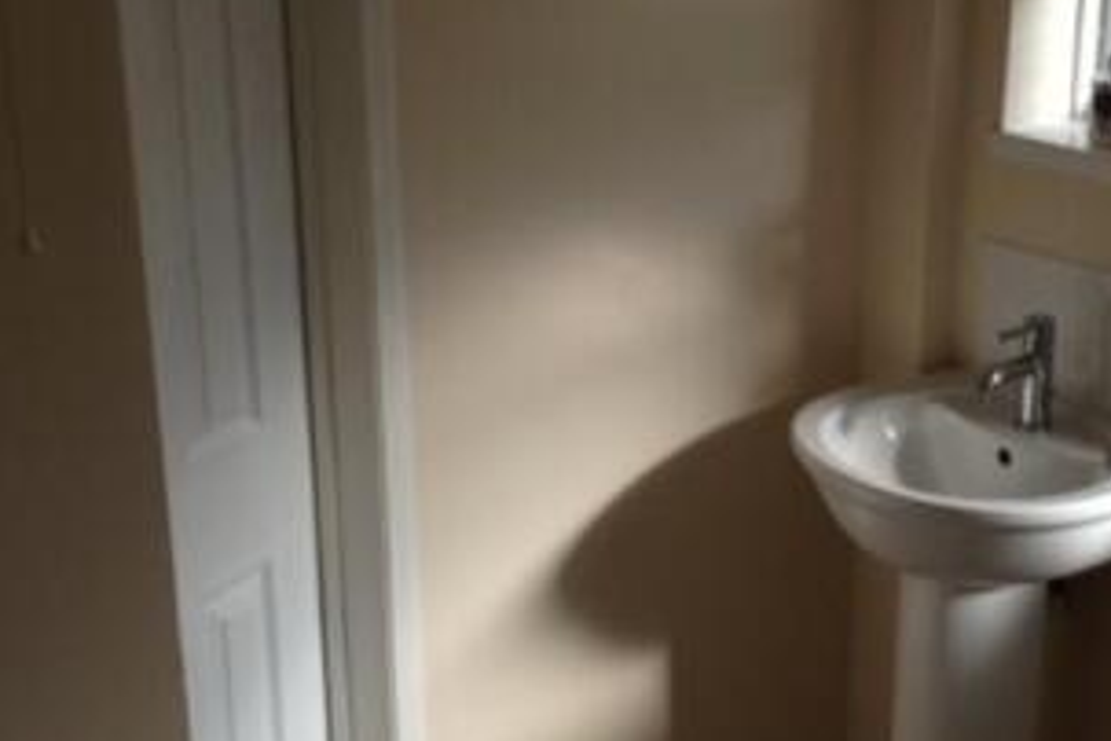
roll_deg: -0.5
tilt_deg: -16.6
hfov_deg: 30.1
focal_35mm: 66
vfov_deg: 20.6
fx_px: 2037
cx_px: 801
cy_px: 413
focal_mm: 4.12
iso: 50
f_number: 2.4
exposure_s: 1/396
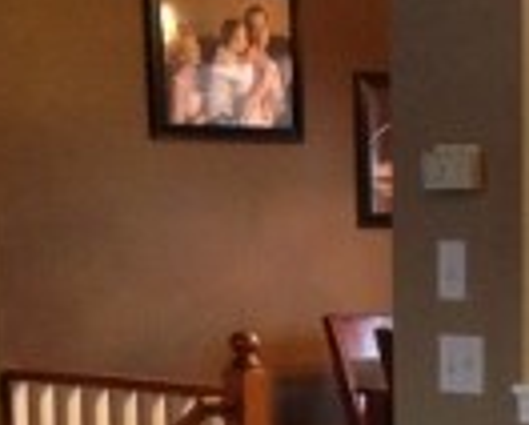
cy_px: 597
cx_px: 745
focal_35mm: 156
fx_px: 2446
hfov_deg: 11.9
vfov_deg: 9.7
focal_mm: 4.12
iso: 250
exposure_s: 1/20
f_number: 2.4
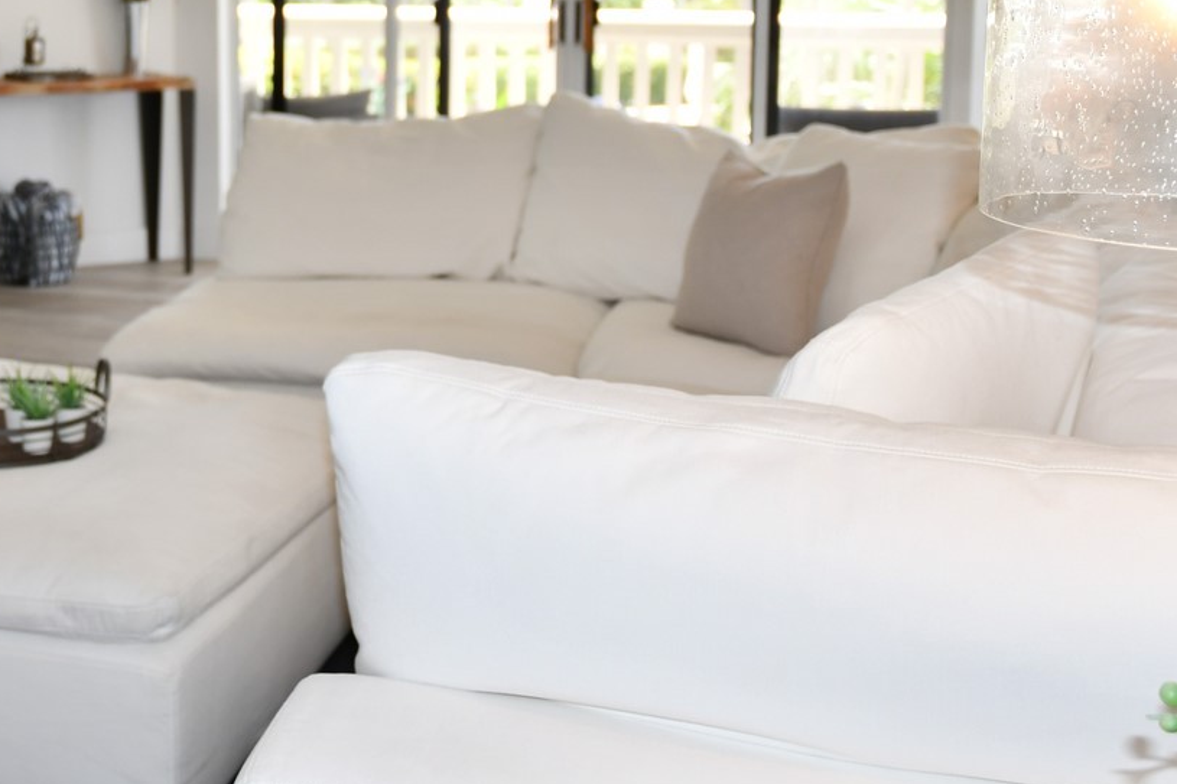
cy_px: 154
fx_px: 1634
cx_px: 279
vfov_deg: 26.5
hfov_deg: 38.5
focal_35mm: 50
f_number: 2.8
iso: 200
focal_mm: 16
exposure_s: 1/200
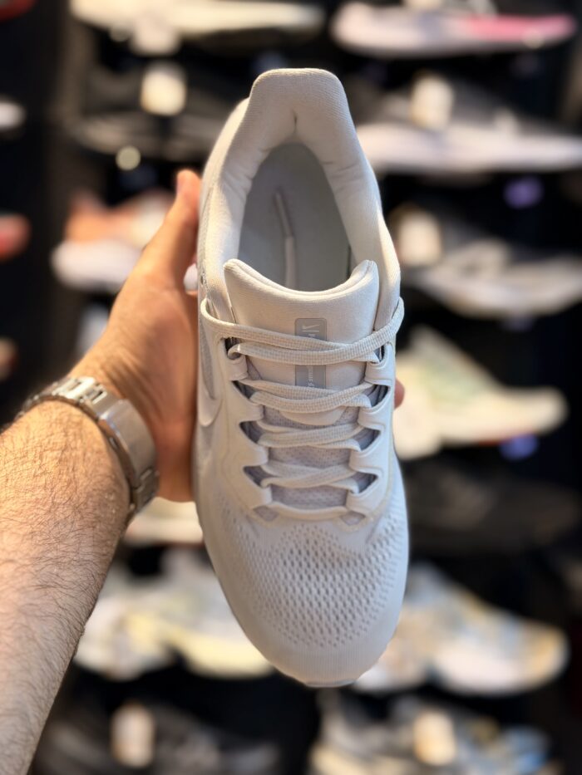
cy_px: 388
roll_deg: -0.7
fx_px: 1076
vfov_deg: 39.7
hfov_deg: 30.3
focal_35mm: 48
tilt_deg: -3.9
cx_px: 291
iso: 64
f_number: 1.78
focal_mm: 6.76
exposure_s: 1/100
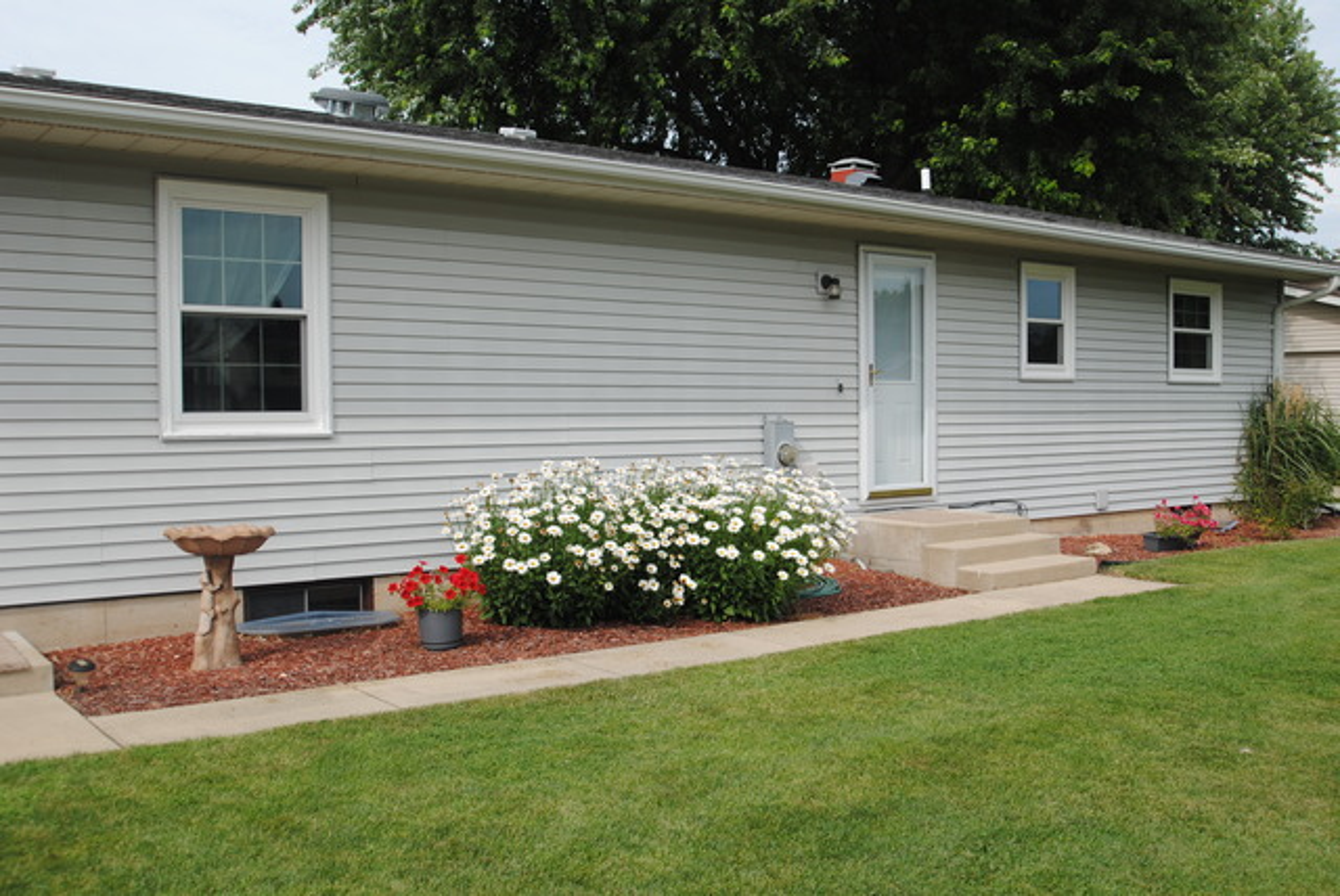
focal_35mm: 36
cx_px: 670
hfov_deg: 53.1
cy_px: 448
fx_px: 1341
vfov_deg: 36.9
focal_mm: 24
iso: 100
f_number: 9
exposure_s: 1/200
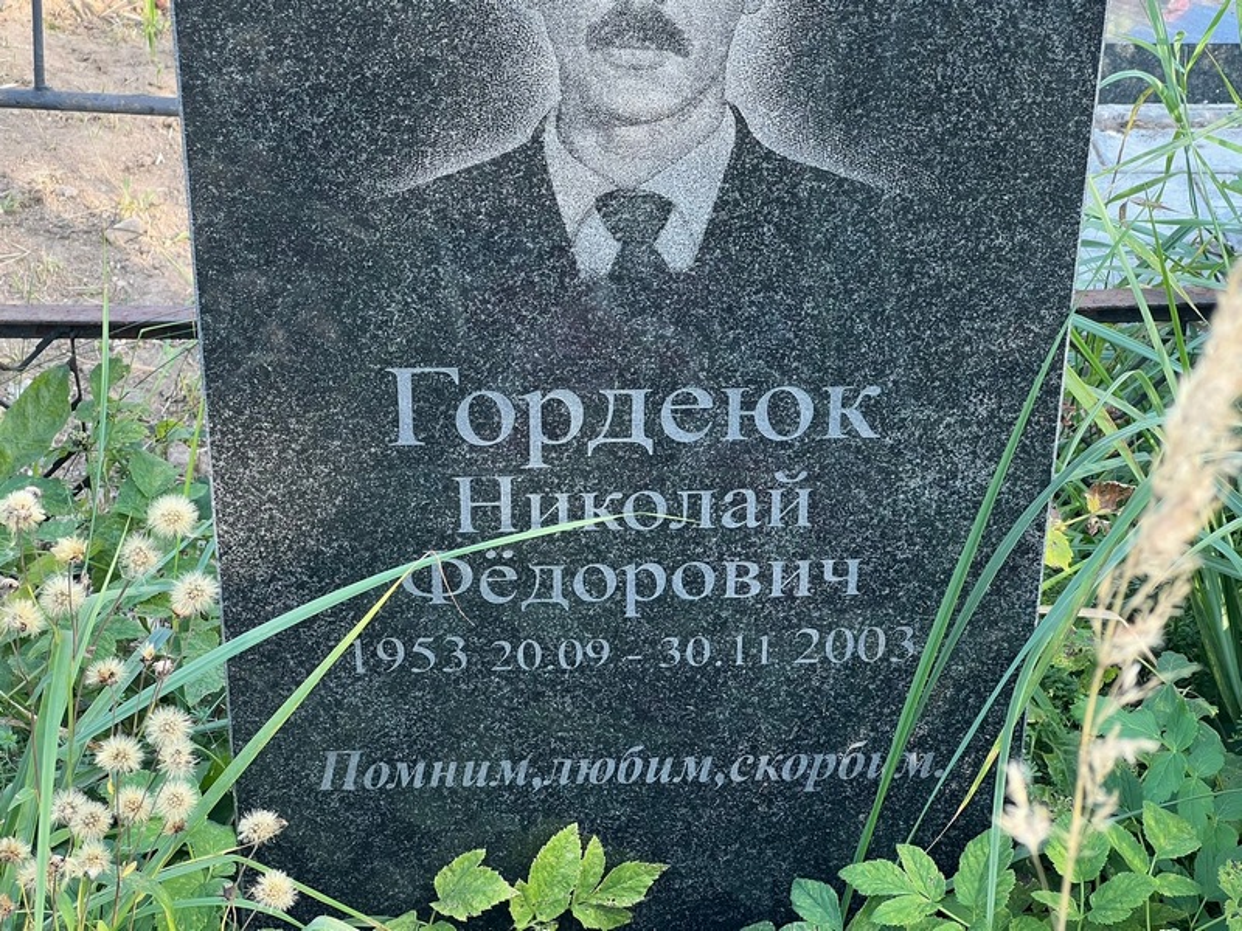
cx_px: 621
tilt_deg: -30.7
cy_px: 466
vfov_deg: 19.1
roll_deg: -0.9
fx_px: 2763
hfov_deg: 25.3
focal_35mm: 77
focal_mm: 9
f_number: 2.8
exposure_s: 1/99
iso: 80
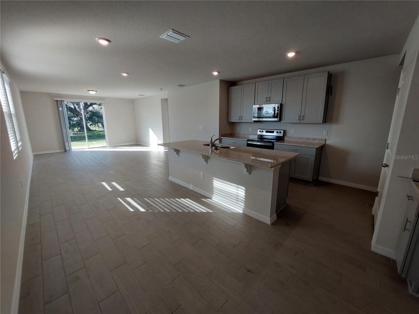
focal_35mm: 13
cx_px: 210
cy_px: 157
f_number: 2.2
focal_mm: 1.74
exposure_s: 1/120
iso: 64
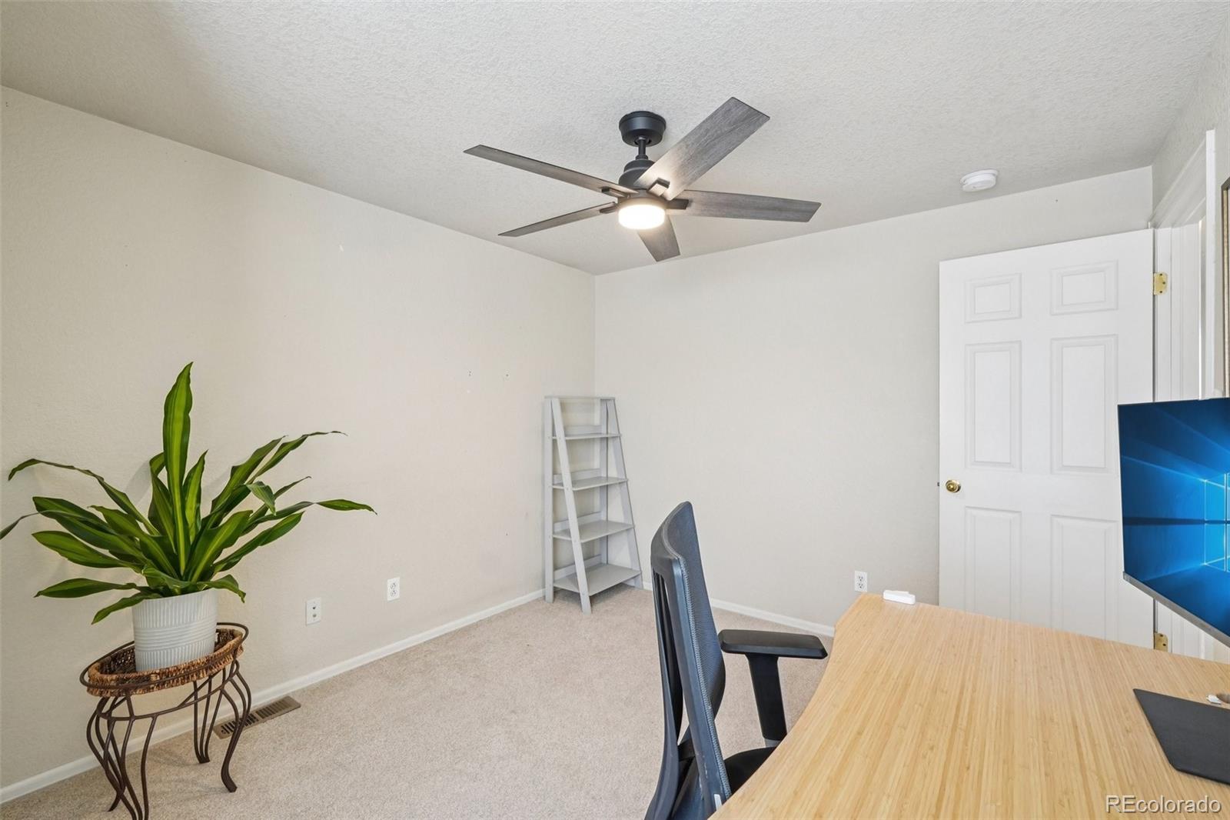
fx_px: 512
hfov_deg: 100.4
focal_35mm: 15
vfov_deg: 77.3
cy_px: 410
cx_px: 615
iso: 800
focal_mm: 10
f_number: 8
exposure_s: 1/3.33
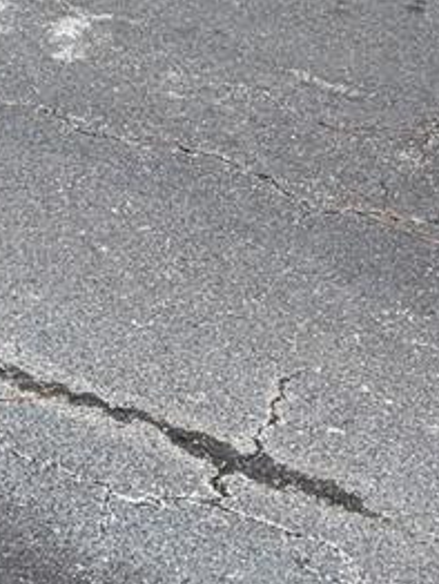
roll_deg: -4.5
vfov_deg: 14.6
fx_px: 2009
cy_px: -450
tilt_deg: -12.2
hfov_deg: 12.3
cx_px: 9
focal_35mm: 119
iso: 50
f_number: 1.6
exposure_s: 1/3125
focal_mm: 5.96
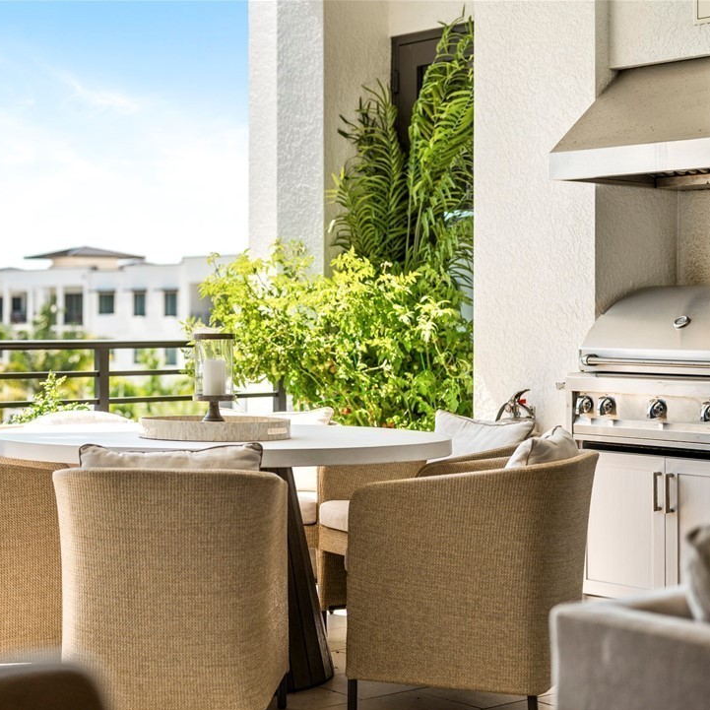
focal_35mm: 64
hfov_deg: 26.7
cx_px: 212
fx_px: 1485
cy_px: 355
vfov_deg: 26.9
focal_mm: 50
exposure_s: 1/2000
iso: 100
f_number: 2.5
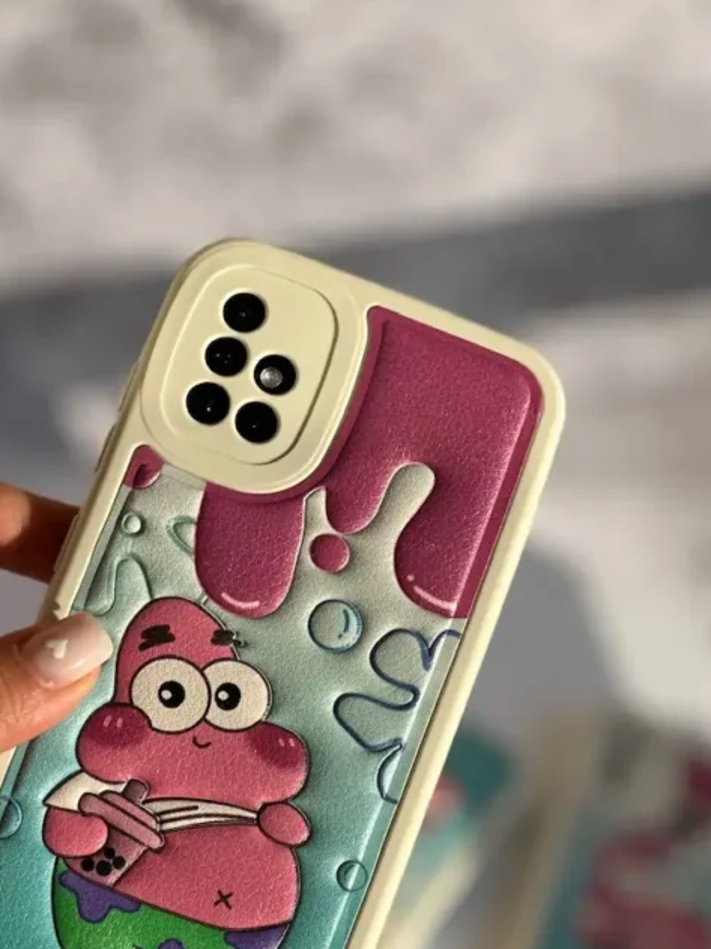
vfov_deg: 15.7
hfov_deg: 11.8
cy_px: 648
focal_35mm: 125
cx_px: 200
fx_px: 3424
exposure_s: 1/717
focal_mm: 9
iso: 32
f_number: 2.8
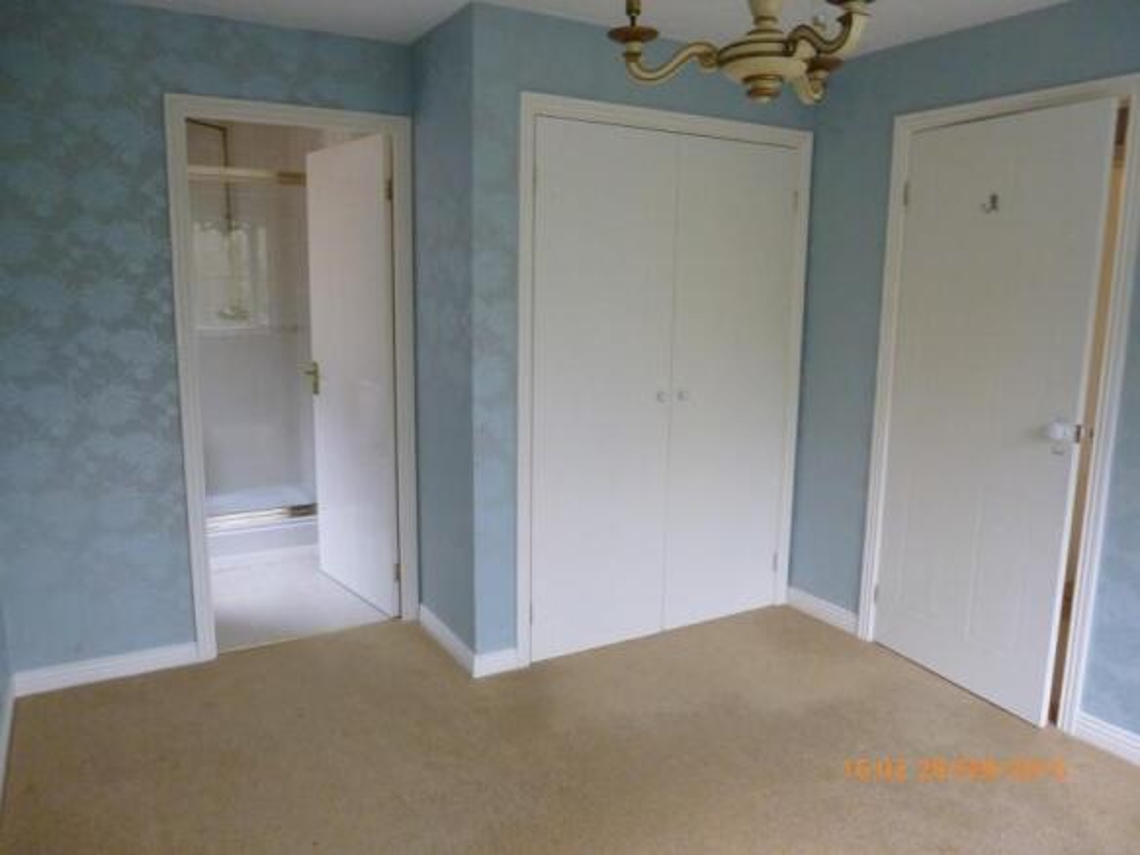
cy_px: 428
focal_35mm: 25
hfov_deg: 69.4
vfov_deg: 54.9
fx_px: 823
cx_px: 570
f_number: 3.1
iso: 400
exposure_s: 1/13
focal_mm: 4.5
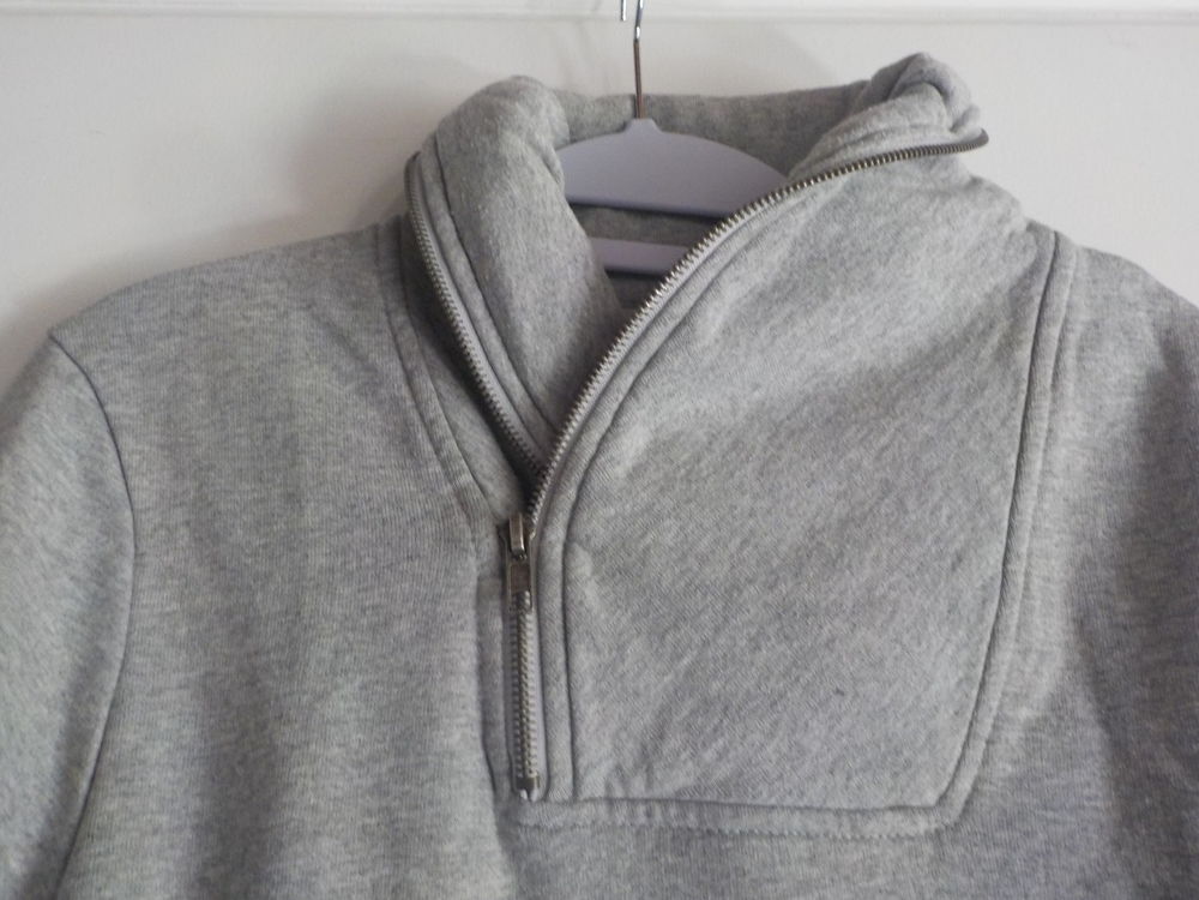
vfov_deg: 46.8
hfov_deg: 60.0
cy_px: 450
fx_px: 1039
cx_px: 600
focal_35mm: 30
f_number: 3.3
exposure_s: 1/30
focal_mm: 4.1
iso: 320
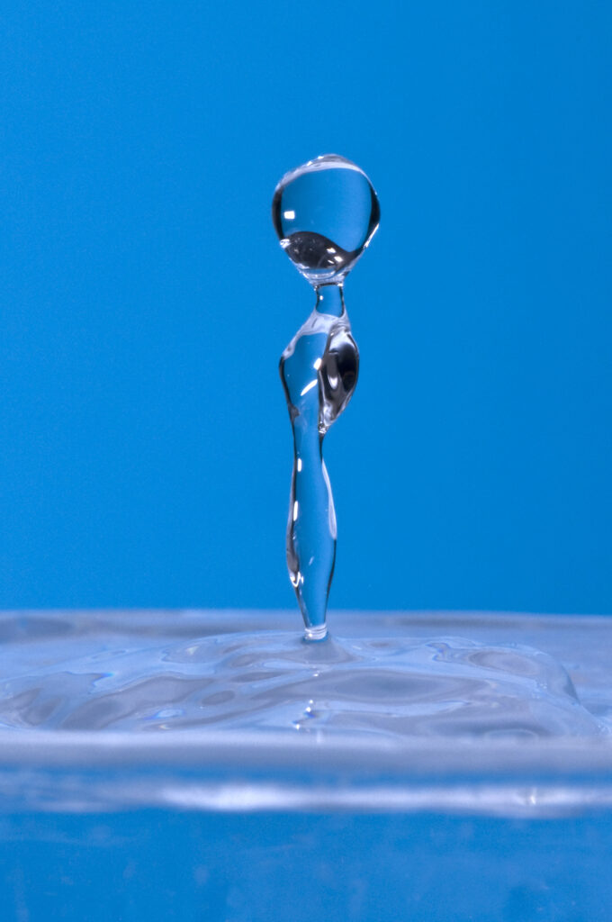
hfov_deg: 13.0
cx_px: 306
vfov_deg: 19.5
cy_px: 461
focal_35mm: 105
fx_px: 2685
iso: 400
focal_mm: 70
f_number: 22
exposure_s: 1/200
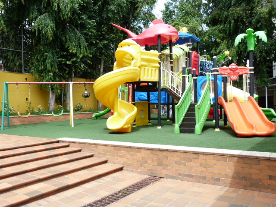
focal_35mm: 32
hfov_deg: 56.8
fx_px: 255
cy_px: 104
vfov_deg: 44.2
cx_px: 138
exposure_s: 1/200
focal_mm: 5.7
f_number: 4
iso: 80
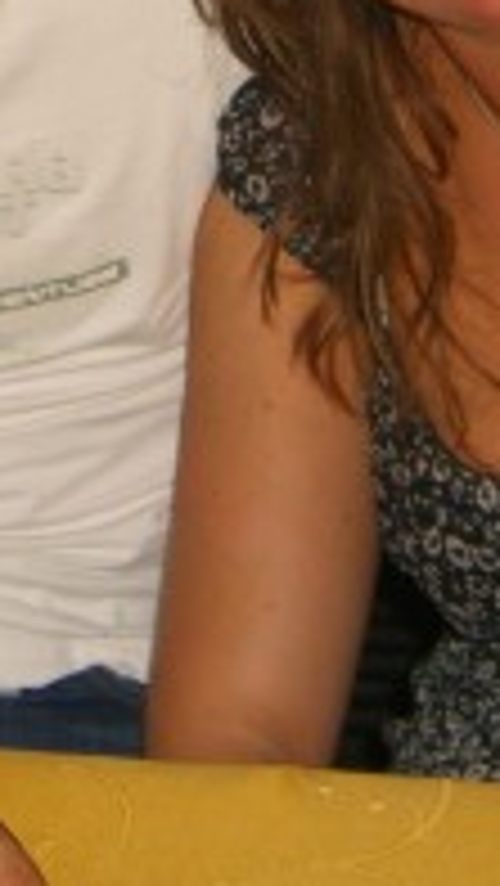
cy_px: -81
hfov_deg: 9.6
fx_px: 2966
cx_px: 86
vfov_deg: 16.5
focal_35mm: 126
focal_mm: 7.9
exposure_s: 1/60
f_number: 2.8
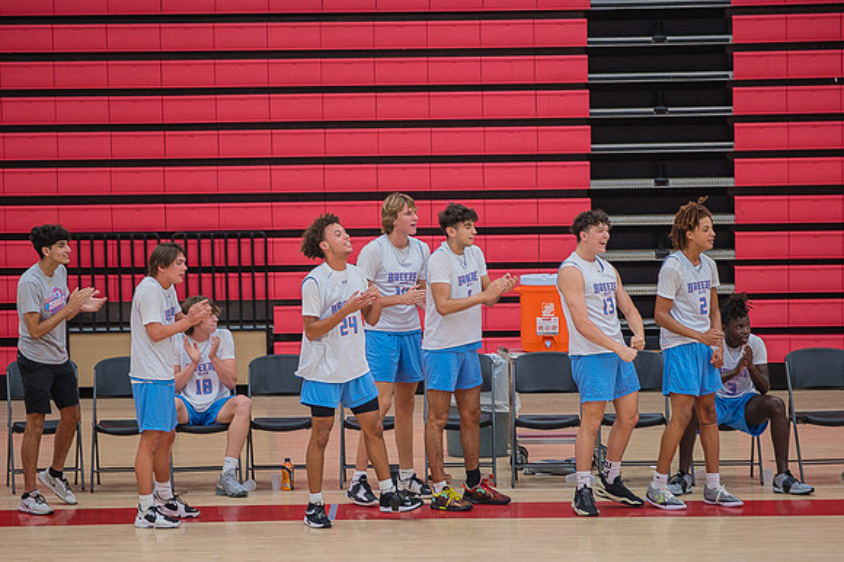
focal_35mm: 143
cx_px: 435
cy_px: 309
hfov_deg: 14.4
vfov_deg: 9.6
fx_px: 3350
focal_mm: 130
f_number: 5
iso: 1000
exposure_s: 1/250
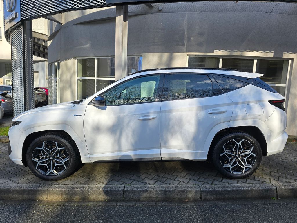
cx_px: 148
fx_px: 197
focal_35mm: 23
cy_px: 112
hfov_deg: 73.9
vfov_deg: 58.9
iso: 12
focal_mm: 6.3
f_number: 1.7
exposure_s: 1/301
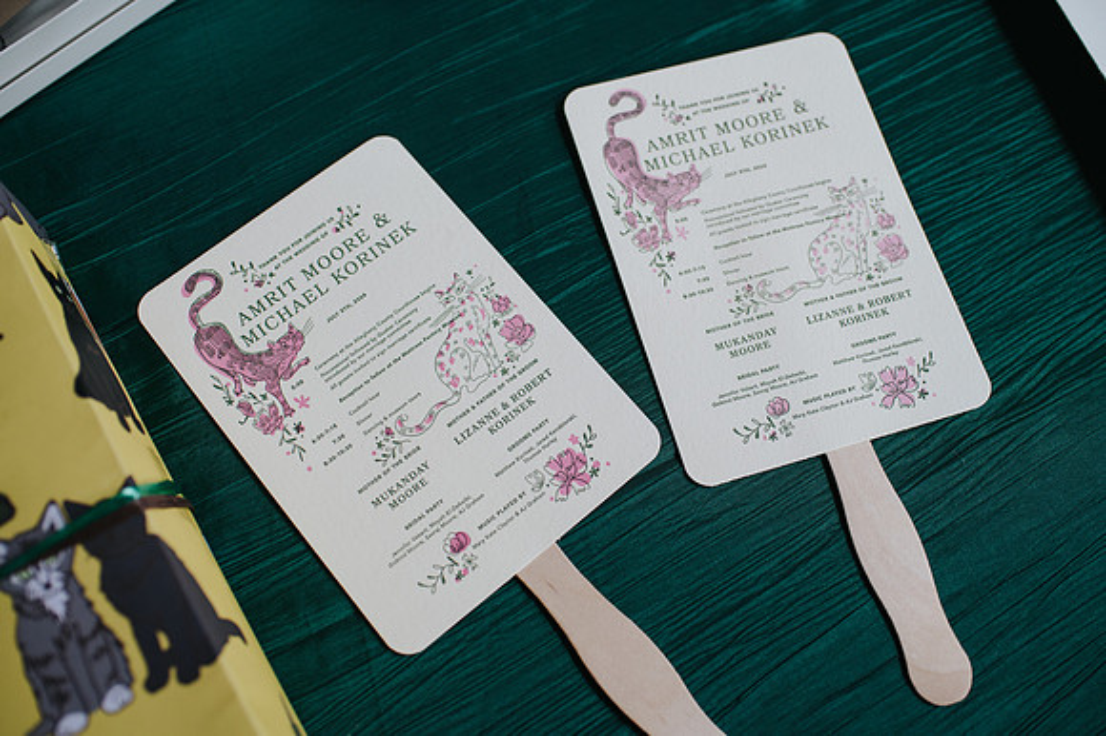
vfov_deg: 37.8
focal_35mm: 35
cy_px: 368
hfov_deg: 54.5
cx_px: 553
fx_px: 1075
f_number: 3.2
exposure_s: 1/320
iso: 640
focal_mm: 35
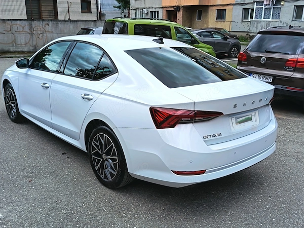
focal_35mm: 35
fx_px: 307
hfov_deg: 52.6
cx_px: 152
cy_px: 114
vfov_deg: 40.7
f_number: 1.75
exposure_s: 1/357
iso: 100
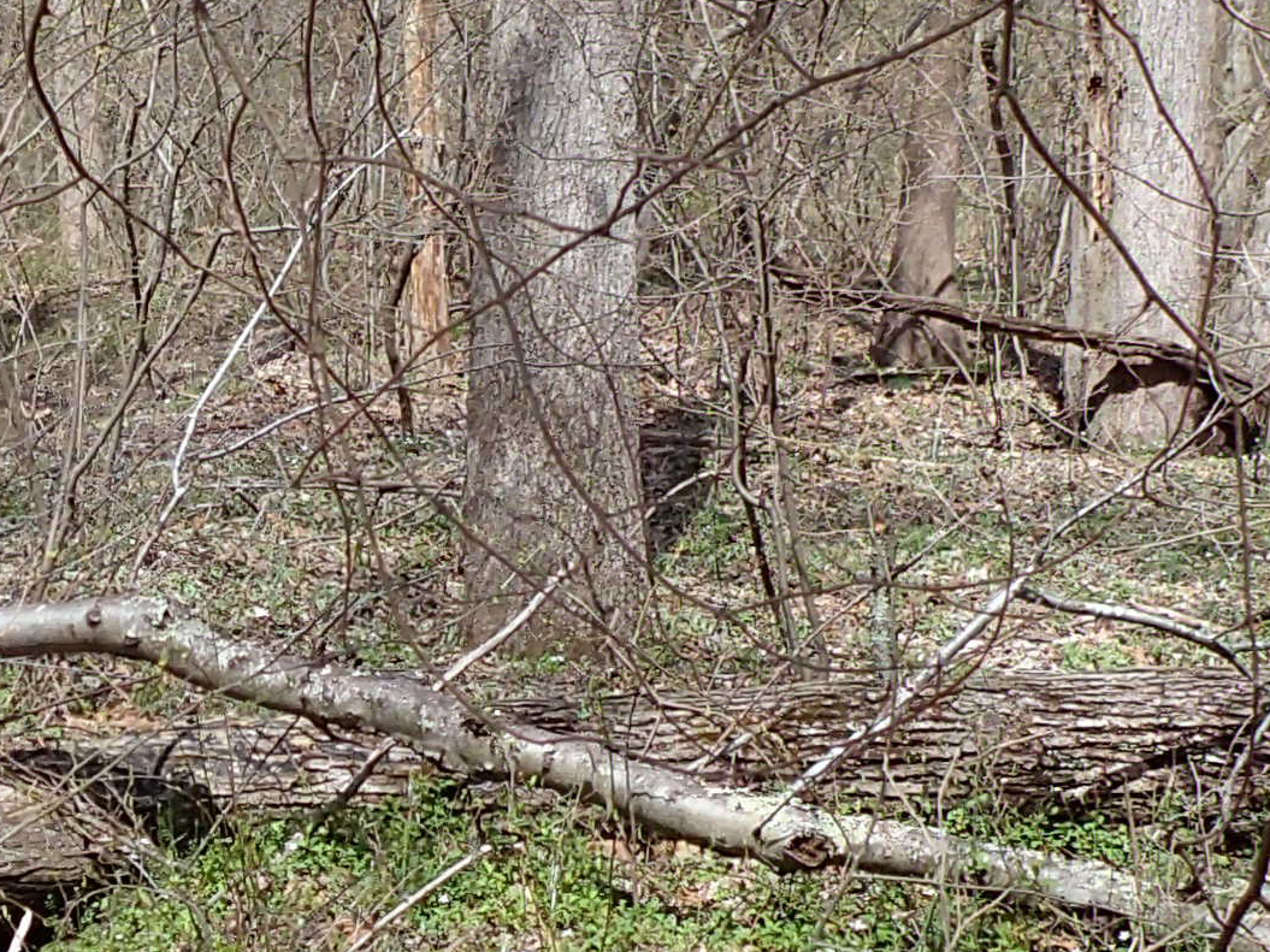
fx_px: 3448
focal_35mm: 94
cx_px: -226
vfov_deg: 15.5
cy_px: 899
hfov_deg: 19.7
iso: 200
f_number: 2.8
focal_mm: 4.5
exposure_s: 1/1600
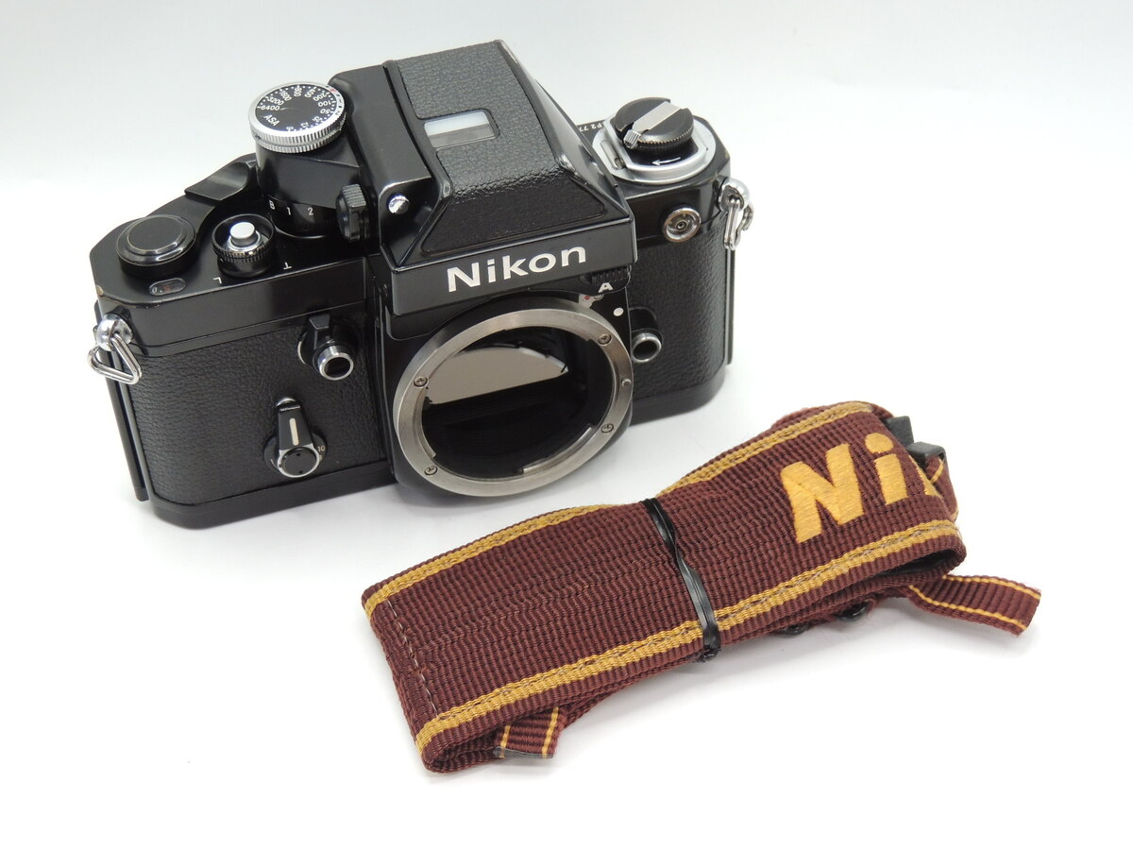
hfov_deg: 32.2
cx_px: 566
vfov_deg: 24.4
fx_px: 1964
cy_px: 425
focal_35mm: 60
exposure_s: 1/60
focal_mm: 10.7
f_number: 3.7
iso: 360
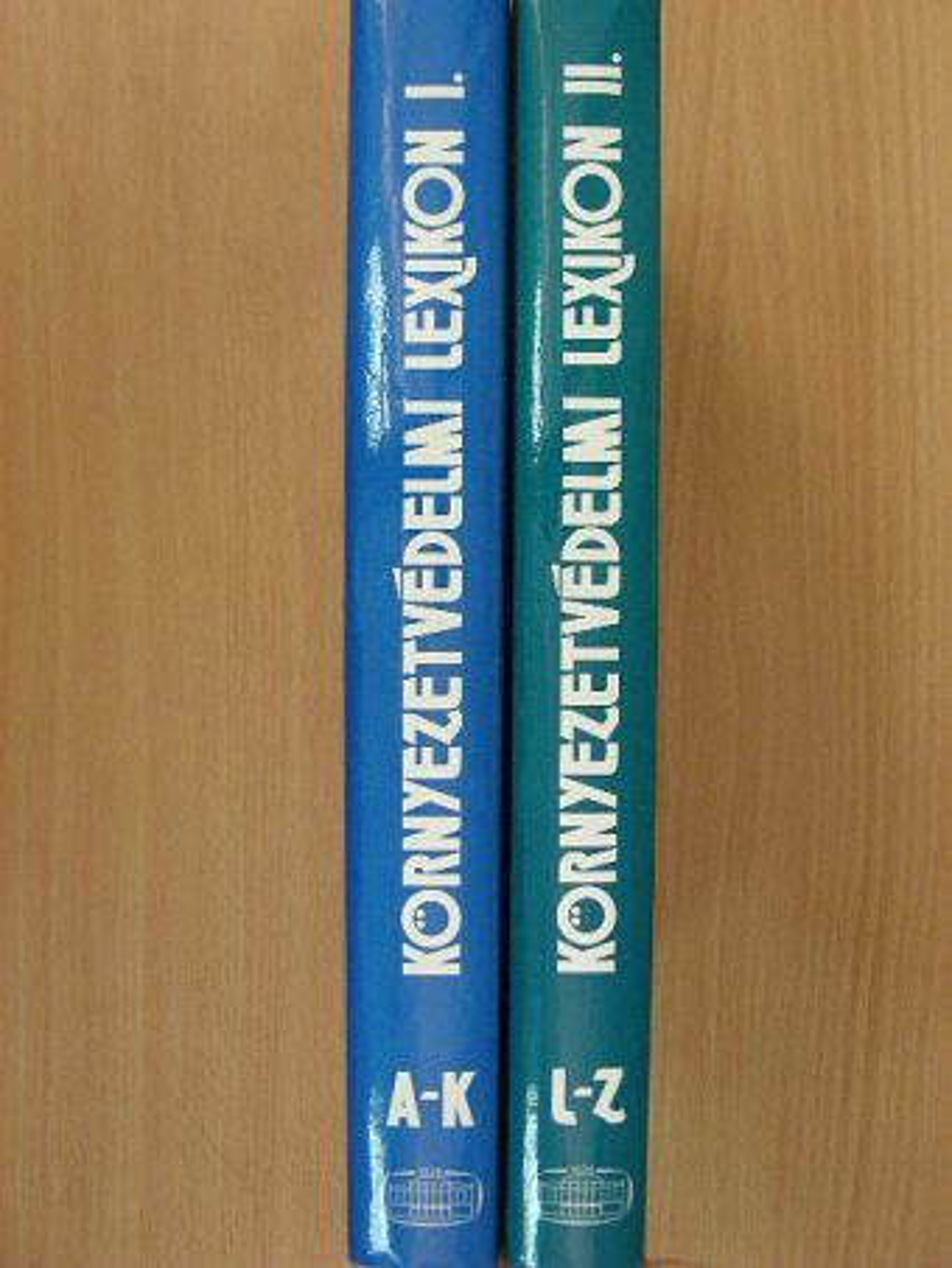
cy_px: 634
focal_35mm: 44
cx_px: 476
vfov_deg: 42.9
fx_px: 1613
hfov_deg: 32.9
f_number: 3.5
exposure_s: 1/21
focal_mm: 7.4
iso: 200
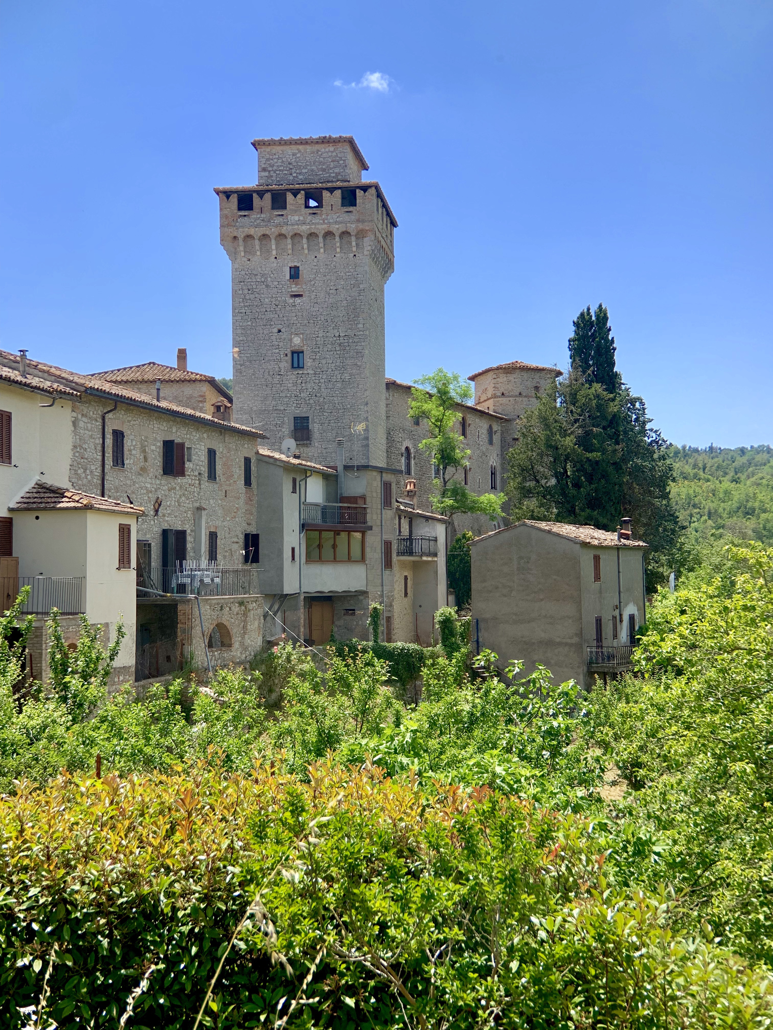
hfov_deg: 53.1
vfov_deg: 67.3
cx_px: 386
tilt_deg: +3.6
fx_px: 774
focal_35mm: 26
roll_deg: +0.9
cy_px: 515
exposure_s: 1/1610
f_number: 1.8
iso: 25
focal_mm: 4.25
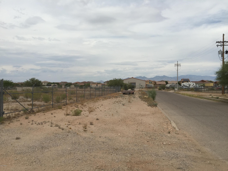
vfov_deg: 48.2
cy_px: 86
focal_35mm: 29
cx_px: 114
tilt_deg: -0.3
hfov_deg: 61.7
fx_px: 191
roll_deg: -0.3
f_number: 2.2
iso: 32
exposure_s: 1/3968
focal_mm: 4.15
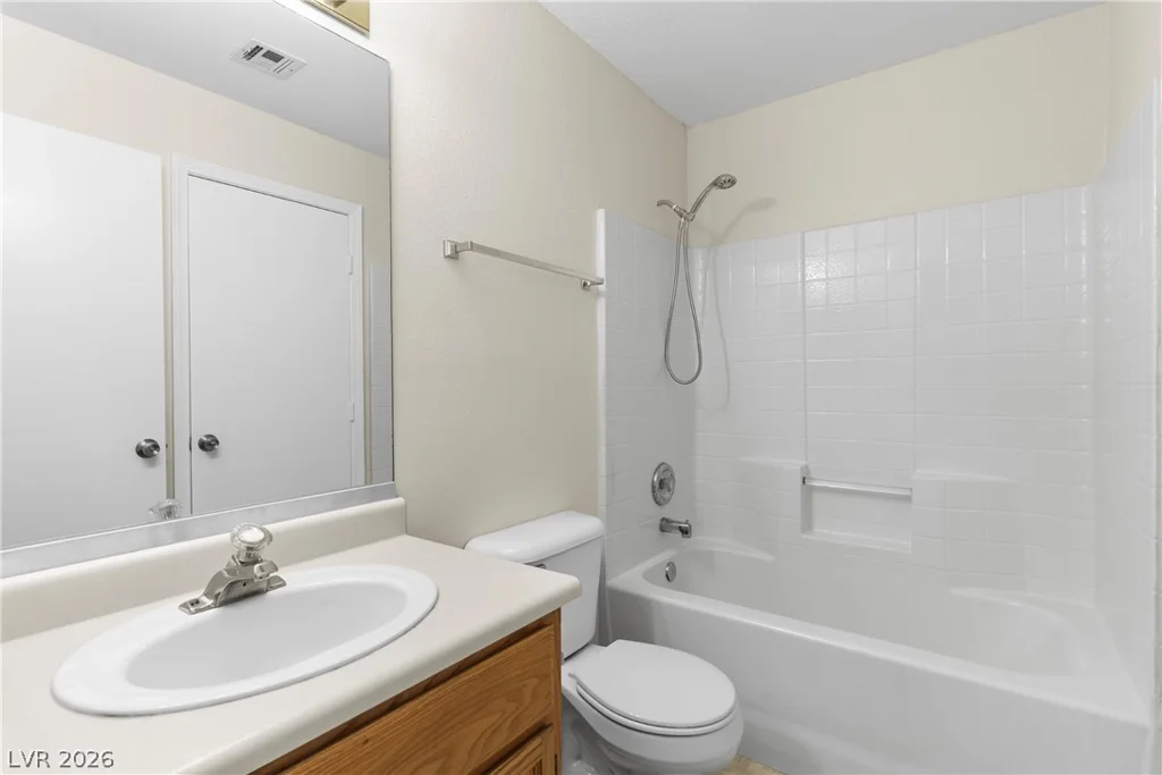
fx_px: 549
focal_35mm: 17
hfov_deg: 93.3
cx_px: 581
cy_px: 388
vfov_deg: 70.5
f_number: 8
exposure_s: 1/40
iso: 400
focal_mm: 17
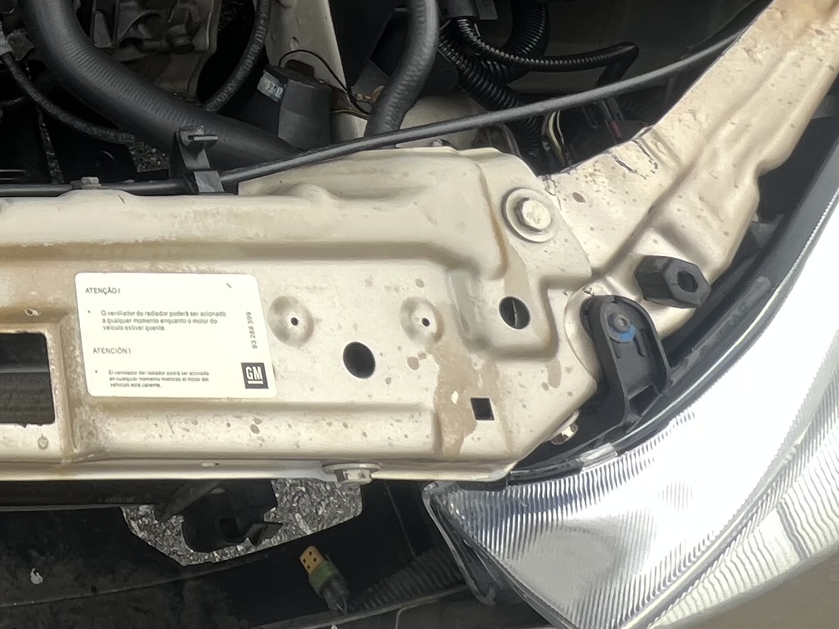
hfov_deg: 33.3
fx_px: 1018
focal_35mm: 42
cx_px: -243
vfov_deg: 27.0
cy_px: -250
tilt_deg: -49.5
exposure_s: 1/99
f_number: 1.8
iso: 40
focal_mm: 1.57
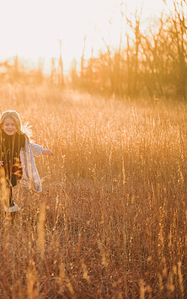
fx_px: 1426
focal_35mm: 175
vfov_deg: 12.0
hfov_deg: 7.4
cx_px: -33
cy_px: 150
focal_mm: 105
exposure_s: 1/640
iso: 400
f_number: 2.8
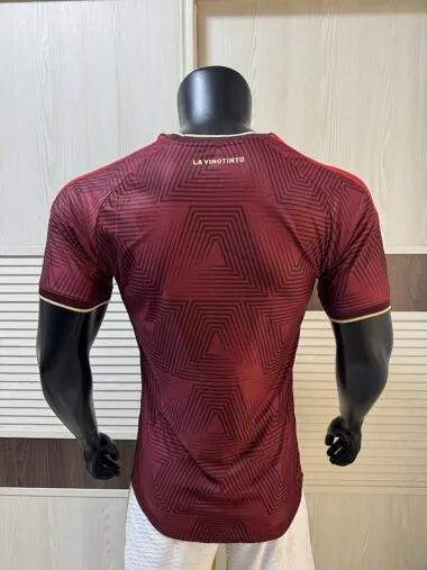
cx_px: 214
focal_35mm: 24
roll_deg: +0.4
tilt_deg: -7.6
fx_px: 395
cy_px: 285
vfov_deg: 71.6
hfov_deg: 56.8
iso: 250
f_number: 1.78
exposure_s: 1/60
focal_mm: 6.76
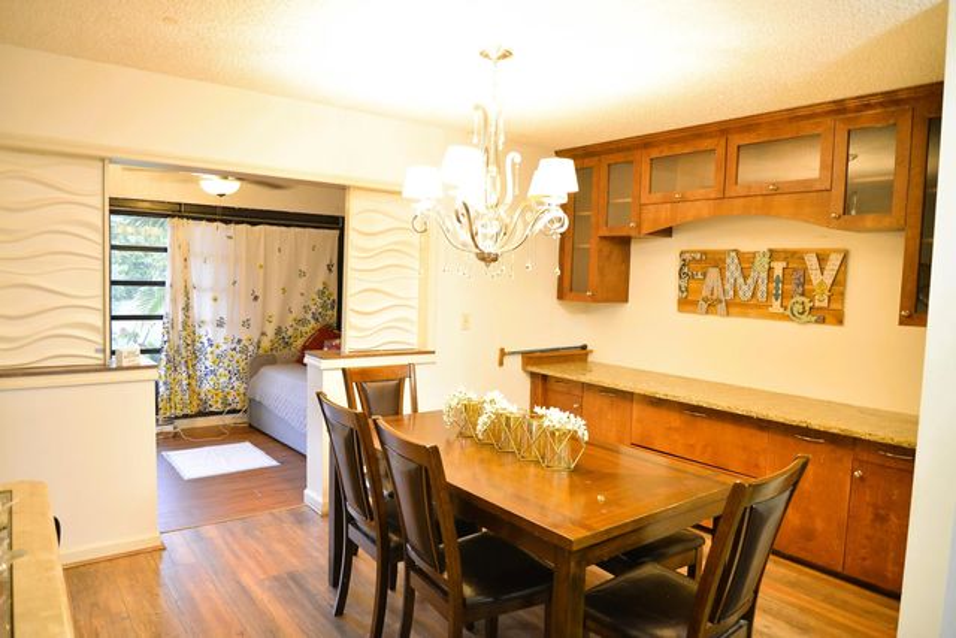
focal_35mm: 24
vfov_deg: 53.2
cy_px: 319
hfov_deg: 73.7
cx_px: 478
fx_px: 637
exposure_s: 1/30
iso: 2000
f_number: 3.5
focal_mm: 24
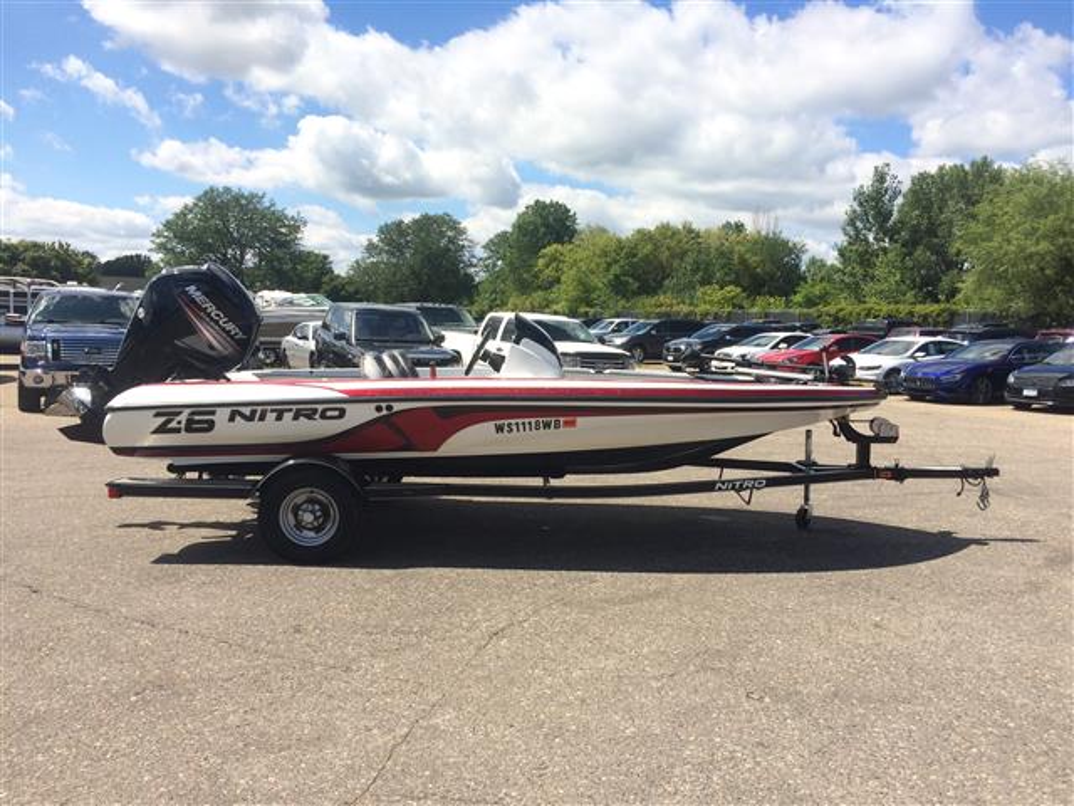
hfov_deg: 61.7
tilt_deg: -4.8
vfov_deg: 48.2
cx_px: 537
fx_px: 900
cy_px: 403
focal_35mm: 29
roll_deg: -2.2
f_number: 2.2
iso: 32
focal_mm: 4.15
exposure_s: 1/1786
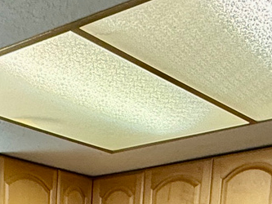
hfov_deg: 21.2
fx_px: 676
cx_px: -56
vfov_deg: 13.1
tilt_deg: -12.8
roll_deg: +0.1
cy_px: 487
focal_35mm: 86
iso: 200
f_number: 2.2
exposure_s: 1/120
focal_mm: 2.22
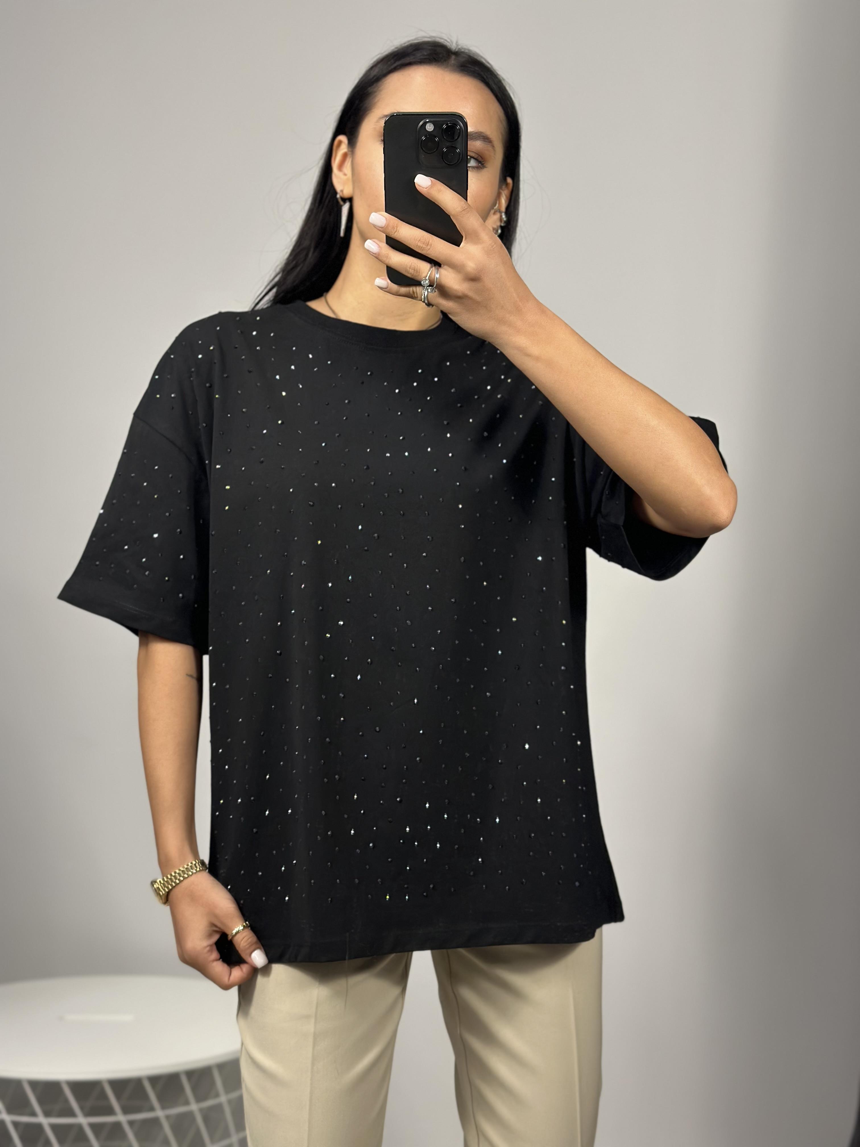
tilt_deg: -32.2
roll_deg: -3.1
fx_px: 1590
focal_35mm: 48
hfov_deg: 30.3
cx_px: 430
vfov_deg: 39.7
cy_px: 574
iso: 125
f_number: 1.78
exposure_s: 1/100
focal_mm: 6.86
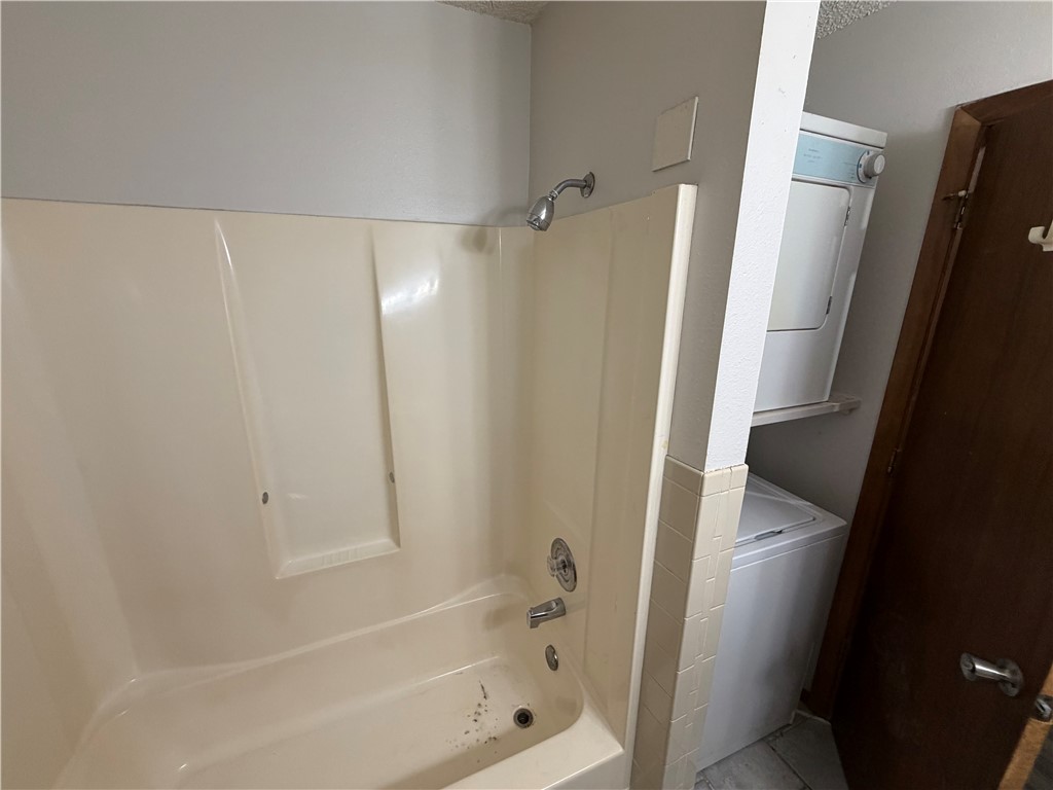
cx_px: 526
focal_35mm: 14
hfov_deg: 102.1
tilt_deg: -14.8
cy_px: 395
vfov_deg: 85.7
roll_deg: -0.9
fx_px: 426
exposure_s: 1/60
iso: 200
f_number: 2.2
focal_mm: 2.22
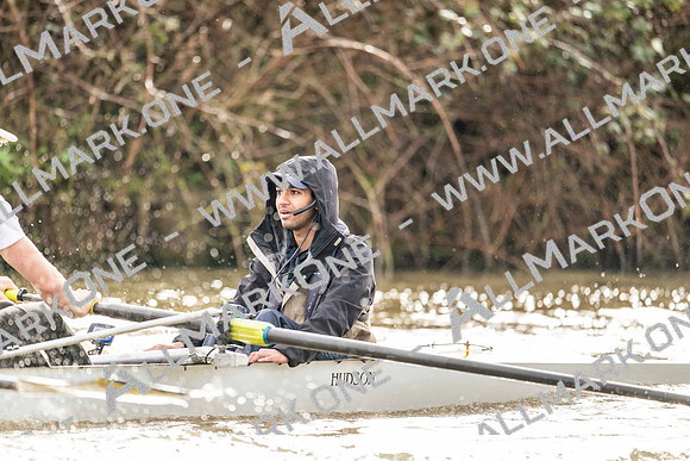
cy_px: 230
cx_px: 345
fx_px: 7668
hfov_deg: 5.2
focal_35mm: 400
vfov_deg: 3.4
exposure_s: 1/1600
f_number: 4.5
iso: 800
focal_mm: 400
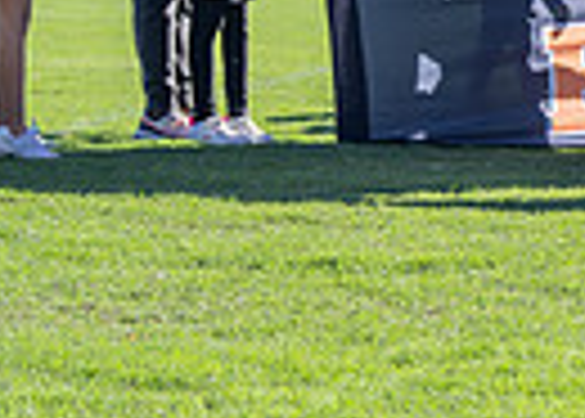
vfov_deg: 8.1
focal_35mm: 175
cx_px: 952
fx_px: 2909
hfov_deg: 10.9
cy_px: -92
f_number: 4
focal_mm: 28
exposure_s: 1/2500
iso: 250
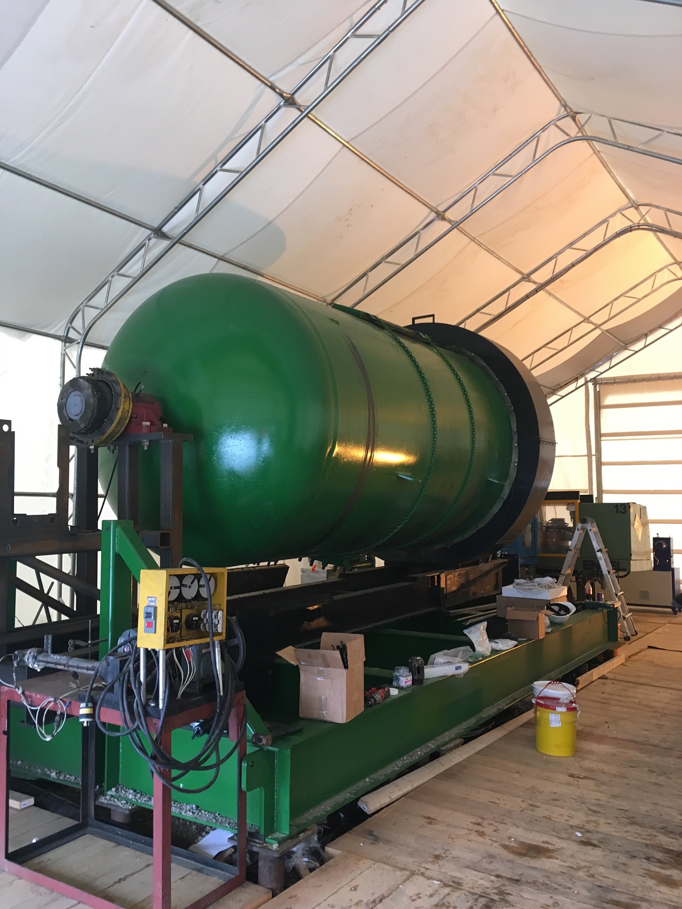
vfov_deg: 61.7
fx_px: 762
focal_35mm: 29
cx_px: 341
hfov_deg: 48.2
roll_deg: +0.0
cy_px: 454
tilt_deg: +3.5
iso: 80
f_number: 2.2
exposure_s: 1/30
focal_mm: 4.15
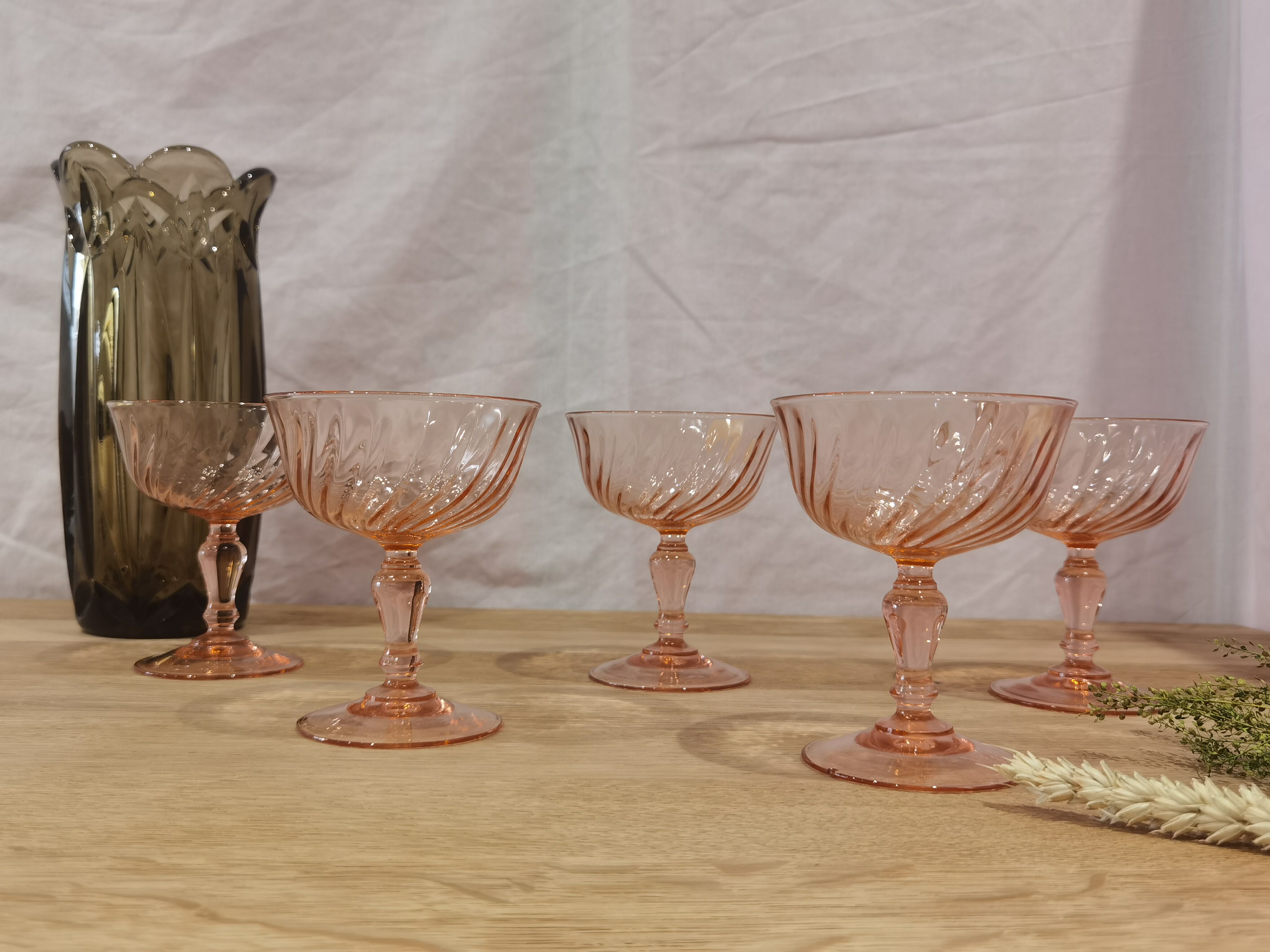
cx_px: 635
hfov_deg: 58.4
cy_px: 476
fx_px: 1137
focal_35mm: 31
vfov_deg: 45.4
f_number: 1.9
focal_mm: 6.71
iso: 100
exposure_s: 1/50
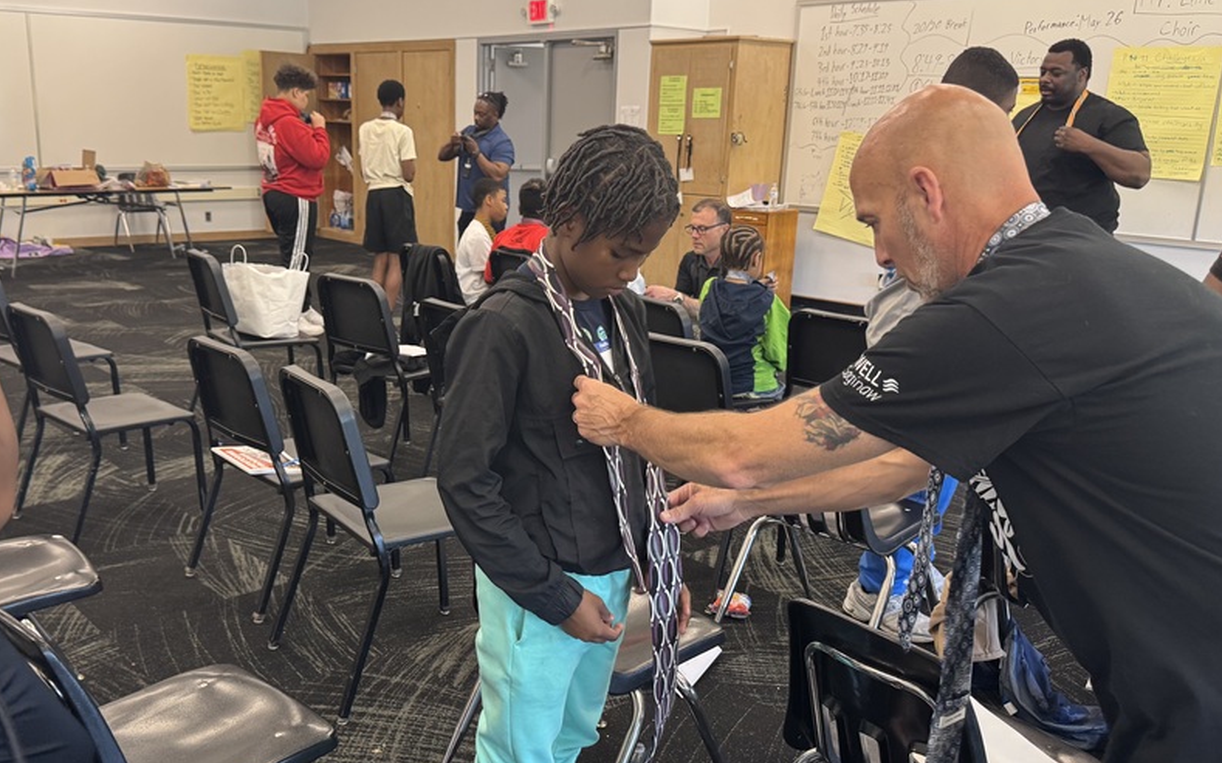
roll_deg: -1.2
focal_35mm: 33
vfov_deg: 38.3
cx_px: 506
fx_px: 1099
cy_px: 407
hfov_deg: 57.8
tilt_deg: -16.2
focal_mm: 6.76
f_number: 1.78
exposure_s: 1/60
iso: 200
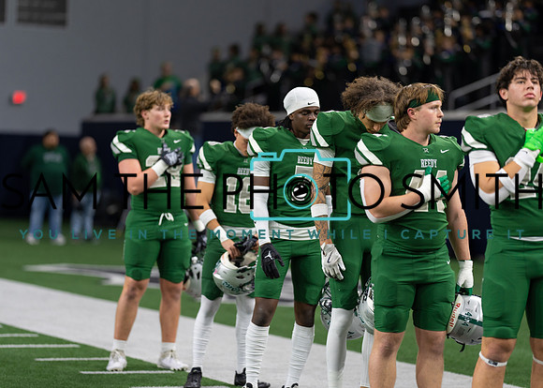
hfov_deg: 14.2
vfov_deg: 10.2
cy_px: 194
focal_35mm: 141
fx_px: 2181
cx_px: 272
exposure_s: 1/400
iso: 500
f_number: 1.8
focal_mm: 135
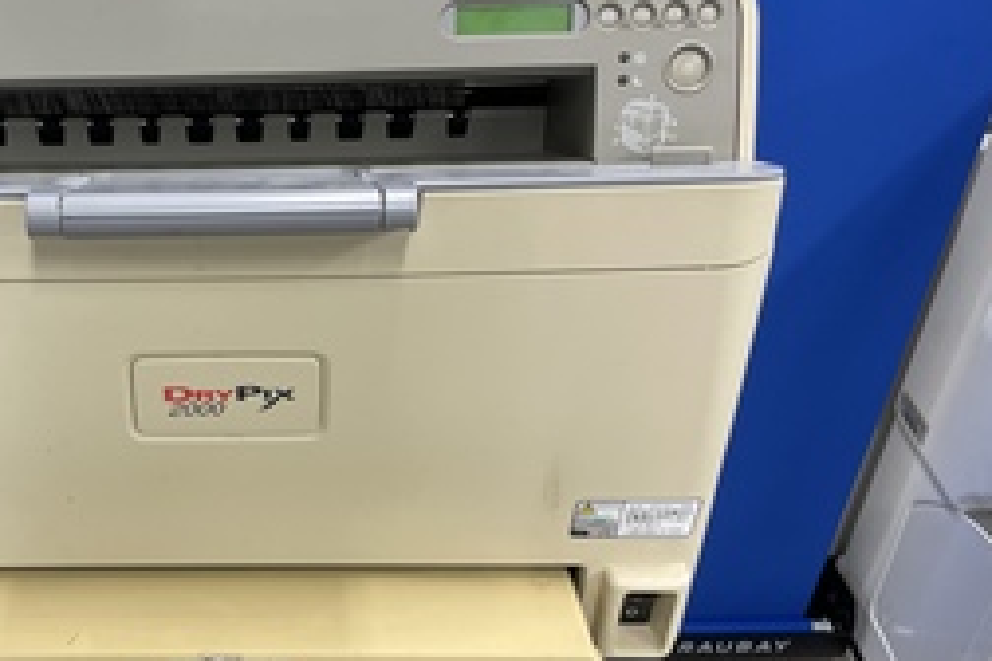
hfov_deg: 43.5
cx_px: 213
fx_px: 1185
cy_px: 390
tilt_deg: -35.4
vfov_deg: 31.1
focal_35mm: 43
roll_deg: +2.5
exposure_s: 1/60
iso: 80
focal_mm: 4.2
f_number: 1.6
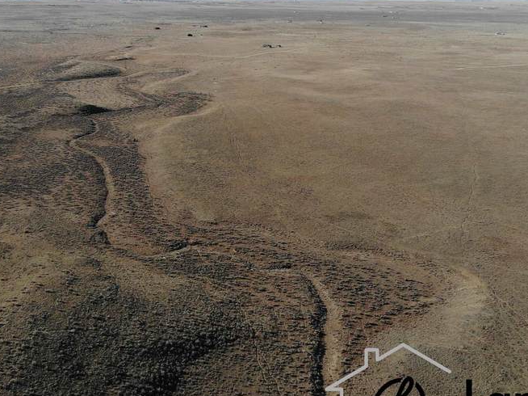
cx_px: 249
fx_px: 717
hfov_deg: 40.4
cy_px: 107
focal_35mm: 47
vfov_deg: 30.4
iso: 100
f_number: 2.8
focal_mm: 4.5
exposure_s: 1/1000
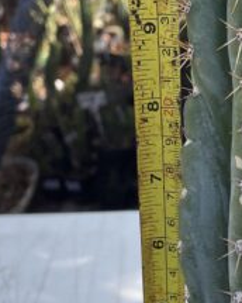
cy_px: 230
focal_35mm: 63
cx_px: 269
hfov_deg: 22.8
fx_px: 564
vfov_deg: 29.5
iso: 32
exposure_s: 1/248
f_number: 1.6
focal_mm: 4.2
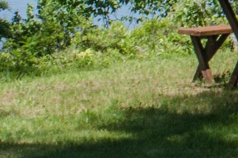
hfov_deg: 6.8
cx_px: 584
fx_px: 1880
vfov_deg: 4.7
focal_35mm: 285
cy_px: -134
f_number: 11
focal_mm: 24
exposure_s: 1/160
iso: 100
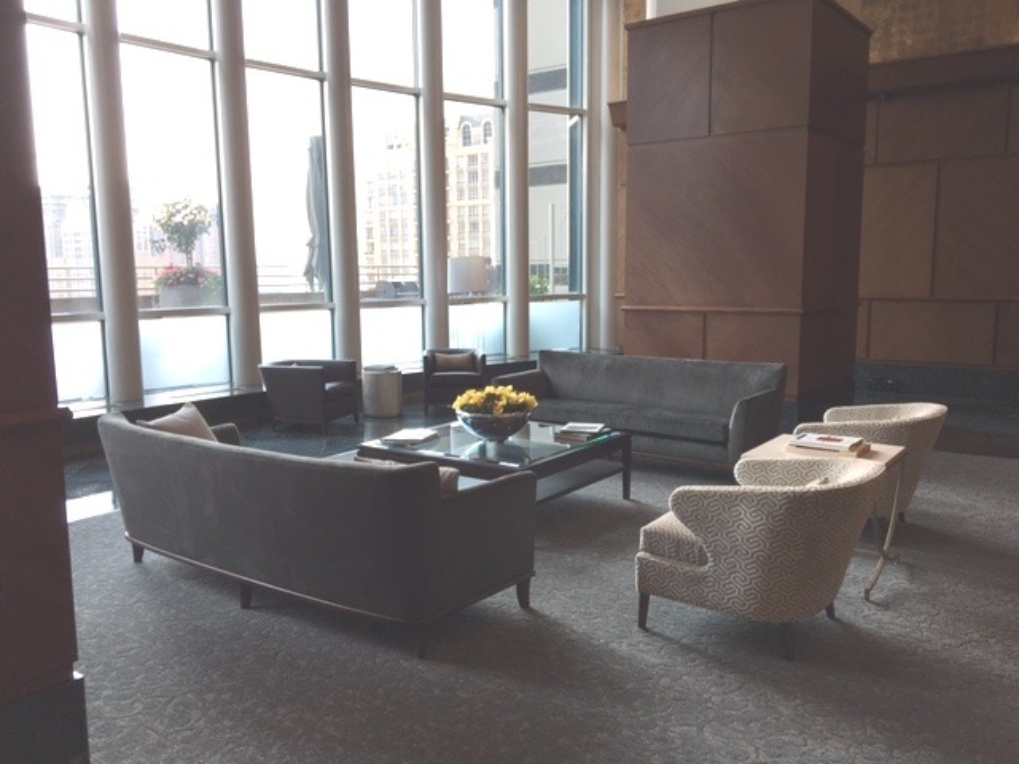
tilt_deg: -7.7
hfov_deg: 61.7
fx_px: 854
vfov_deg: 48.2
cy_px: 382
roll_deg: +0.8
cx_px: 510
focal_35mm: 29
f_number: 2.2
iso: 25
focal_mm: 4.15
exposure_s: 1/120
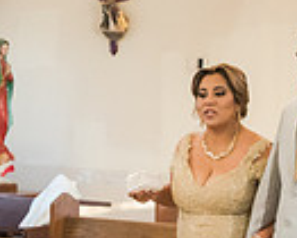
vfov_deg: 9.8
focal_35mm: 157
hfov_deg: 12.0
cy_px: 152
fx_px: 1381
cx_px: 342
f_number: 2.8
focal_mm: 35
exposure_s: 1/250
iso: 1600
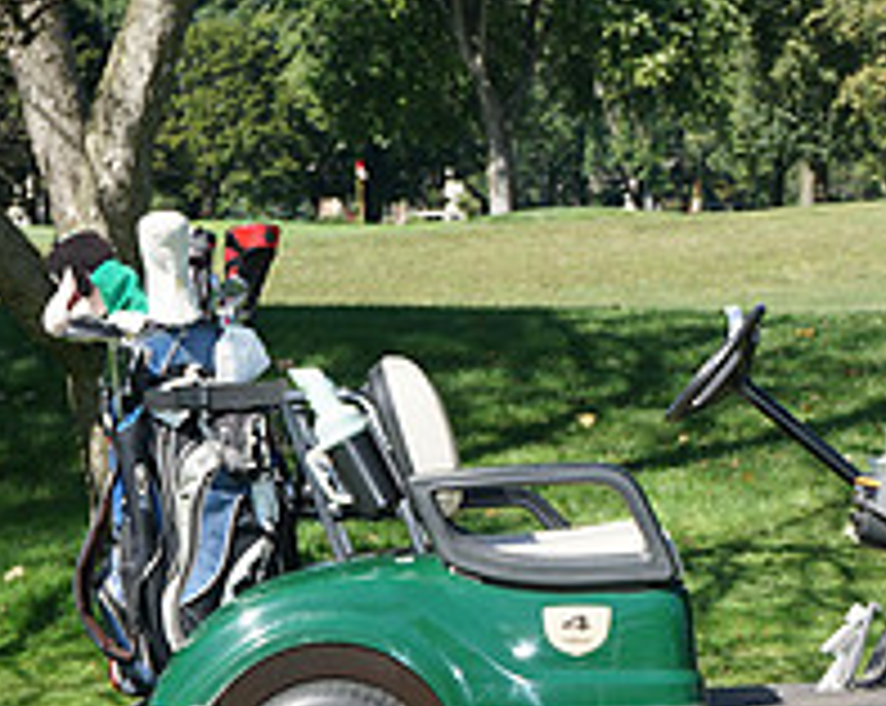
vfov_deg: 10.7
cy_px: 609
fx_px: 3770
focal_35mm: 144
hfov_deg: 12.9
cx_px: 1214
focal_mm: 52
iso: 200
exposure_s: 1/200
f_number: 9
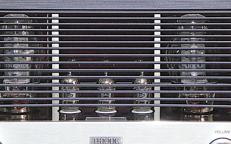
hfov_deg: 6.9
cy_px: 64
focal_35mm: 305
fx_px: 1921
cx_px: 107
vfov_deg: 4.3
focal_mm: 28.7
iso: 200
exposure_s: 1/8
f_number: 5.5
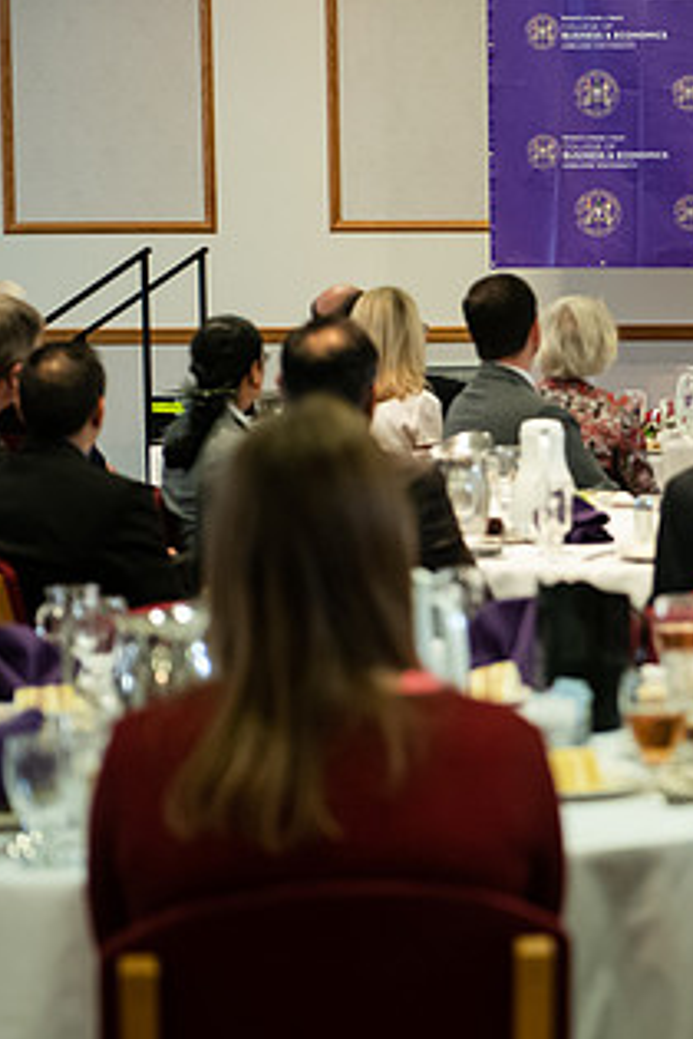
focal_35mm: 129
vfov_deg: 15.9
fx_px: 3725
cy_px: 493
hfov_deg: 10.5
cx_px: 772
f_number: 3.2
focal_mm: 70
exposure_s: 1/200
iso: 2000
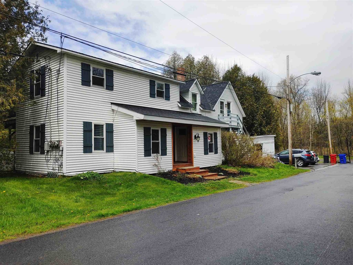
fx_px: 265
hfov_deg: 67.3
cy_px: 132
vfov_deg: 53.1
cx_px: 176
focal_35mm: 26
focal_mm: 5.58
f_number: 1.8
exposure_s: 1/2778
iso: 50
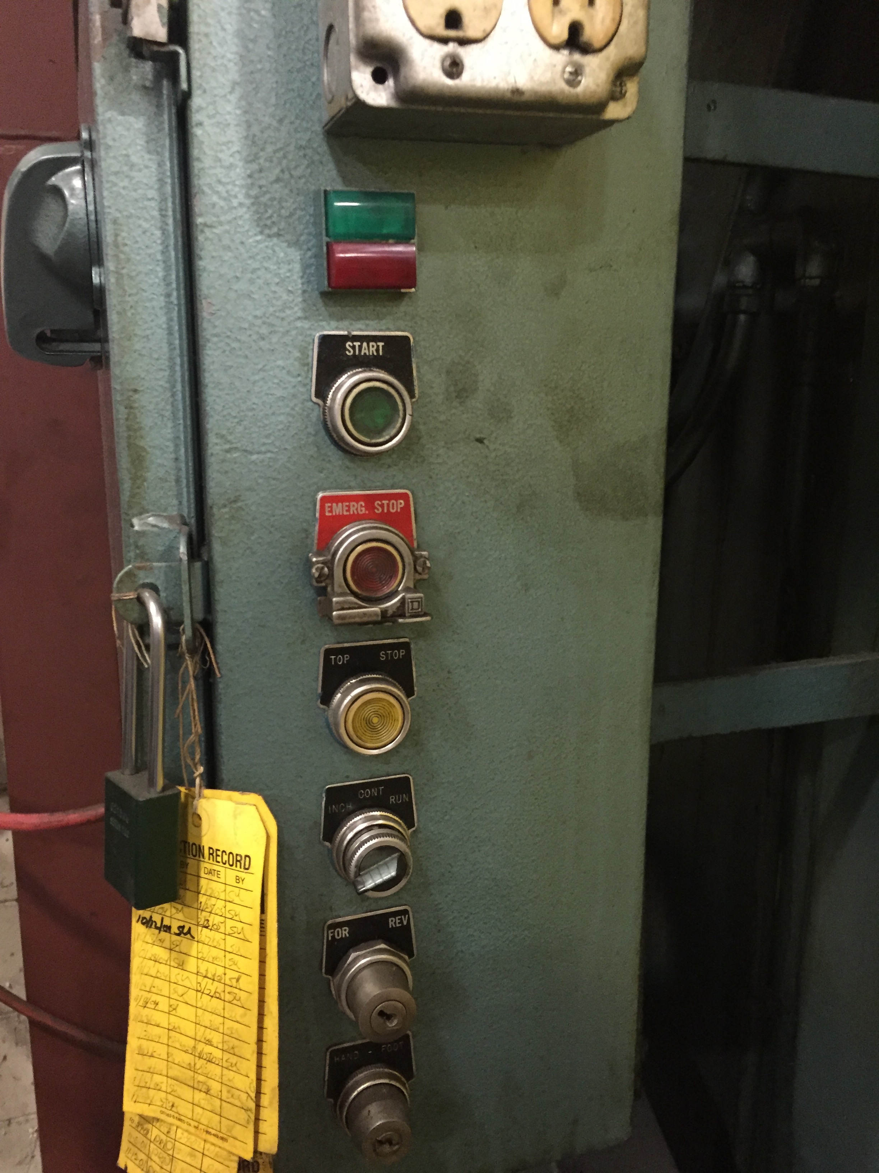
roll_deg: +0.5
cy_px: 586
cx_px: 440
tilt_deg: -11.7
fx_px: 982
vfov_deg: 61.7
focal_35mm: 29
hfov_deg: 48.2
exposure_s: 1/15
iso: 250
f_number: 2.2
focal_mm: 4.15
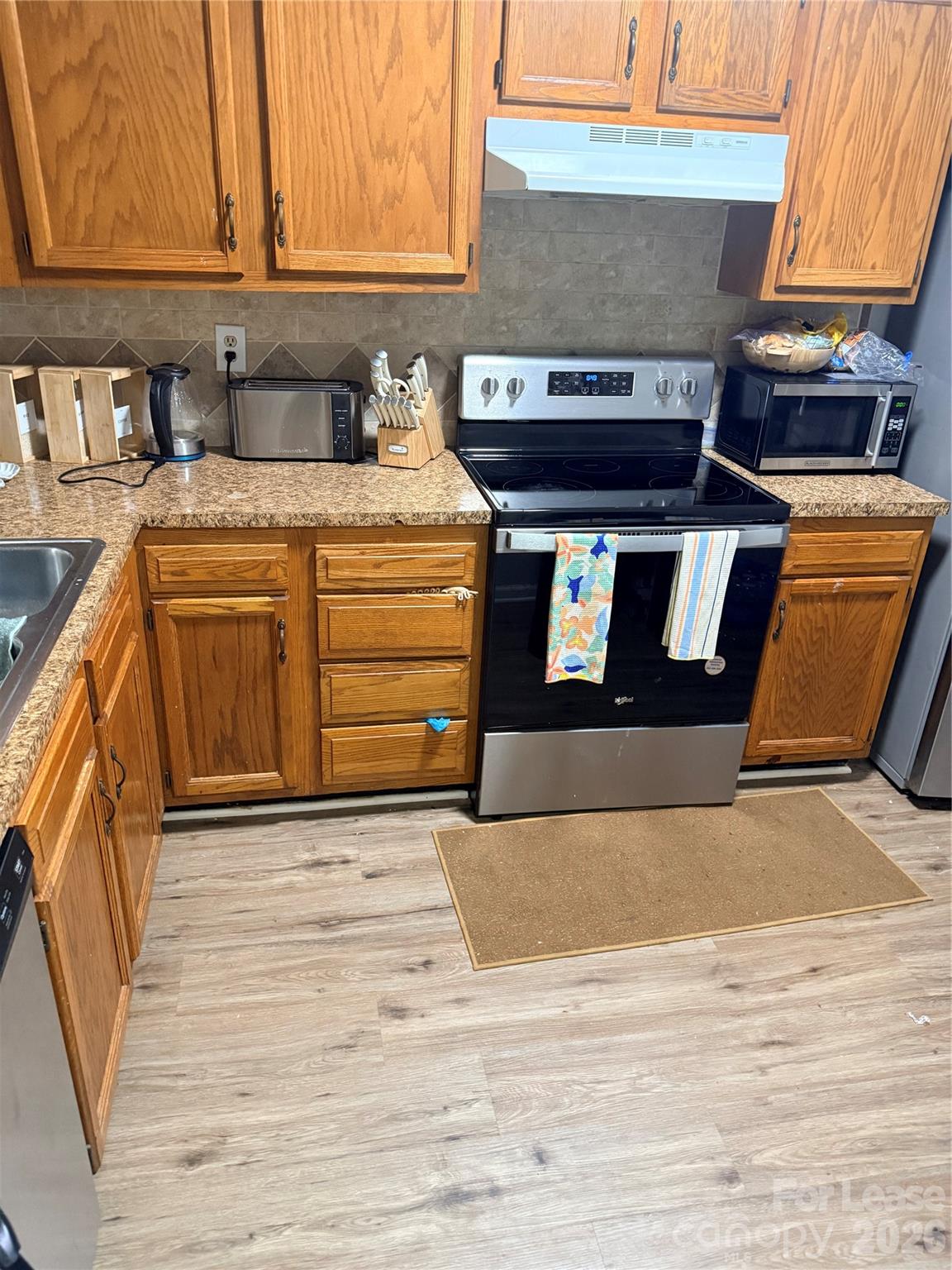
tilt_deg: -25.6
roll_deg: -2.9
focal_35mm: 24
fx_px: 880
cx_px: 476
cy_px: 635
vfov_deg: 71.6
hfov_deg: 56.8
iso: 640
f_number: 1.78
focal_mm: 6.76
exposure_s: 1/60
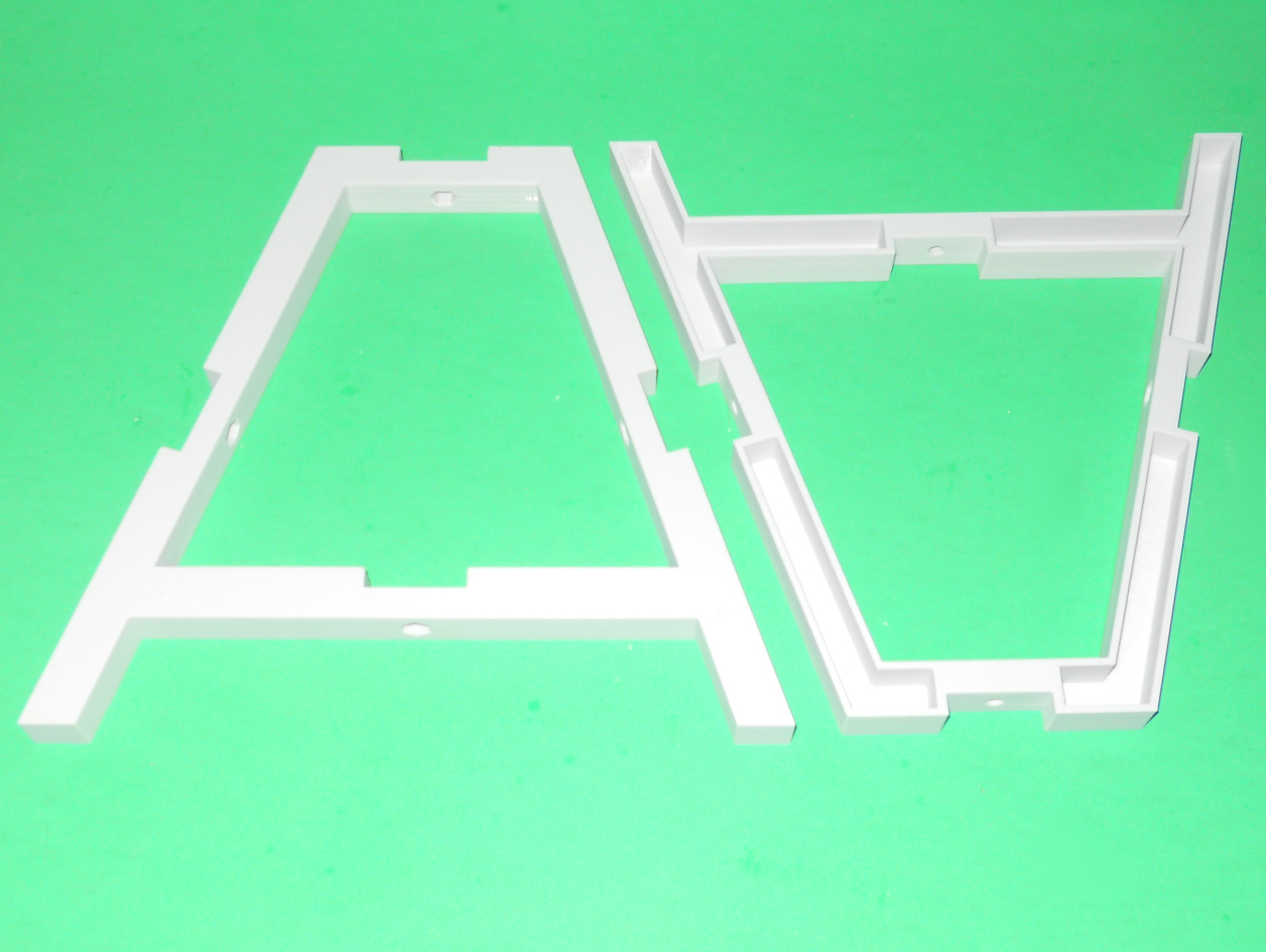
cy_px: 476
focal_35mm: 28
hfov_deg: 63.4
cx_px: 633
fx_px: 1025
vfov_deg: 49.8
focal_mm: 5
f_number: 2.7
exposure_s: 1/25
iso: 80
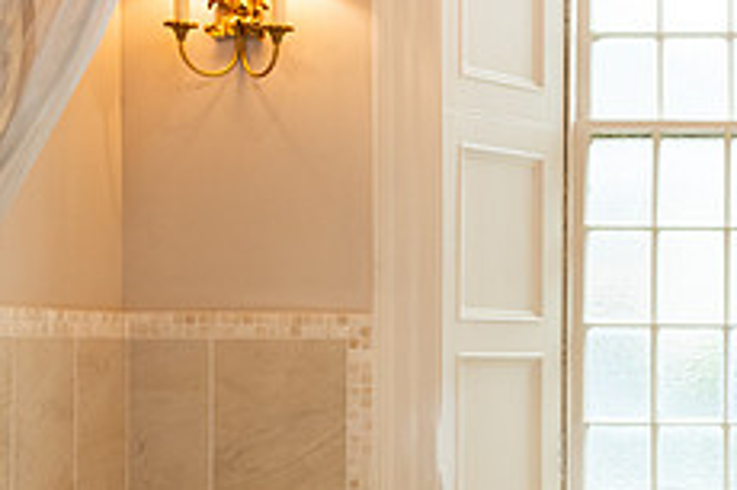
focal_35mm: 89
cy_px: 357
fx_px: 1821
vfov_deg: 15.3
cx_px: 769
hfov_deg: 21.9
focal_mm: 35
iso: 640
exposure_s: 1/160
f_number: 3.5
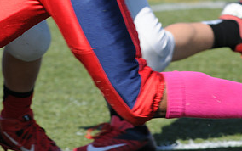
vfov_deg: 1.4
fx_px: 6171
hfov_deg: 2.2
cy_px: -70
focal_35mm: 935
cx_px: 138
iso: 200
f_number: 7.1
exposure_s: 1/500
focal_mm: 300
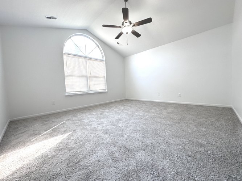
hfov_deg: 102.1
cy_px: 90
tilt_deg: -2.4
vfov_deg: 85.7
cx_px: 121
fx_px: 98
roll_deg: +2.9
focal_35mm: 14
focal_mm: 2.22
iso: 80
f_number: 2.2
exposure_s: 1/120
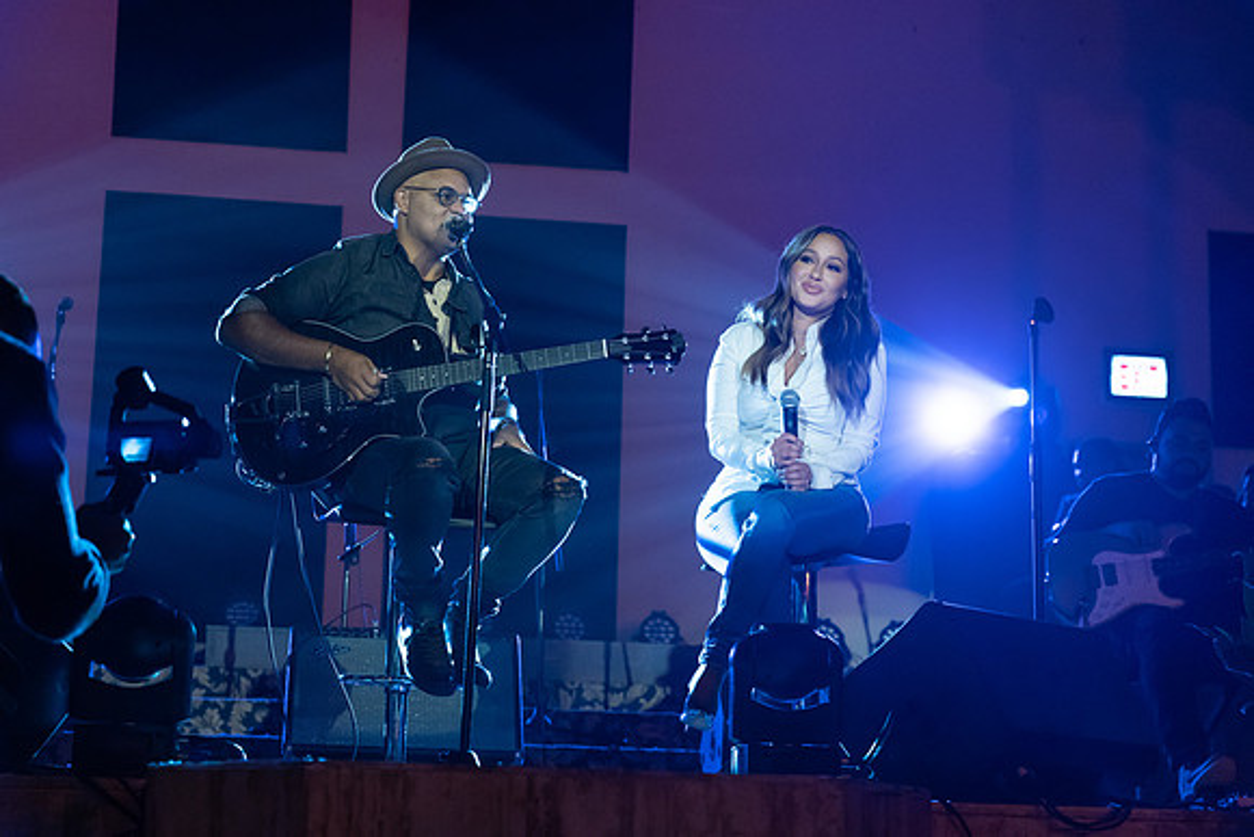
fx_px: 2195
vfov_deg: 21.6
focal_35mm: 63
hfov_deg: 31.9
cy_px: 418
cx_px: 627
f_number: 4
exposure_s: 1/500
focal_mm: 63
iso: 5000
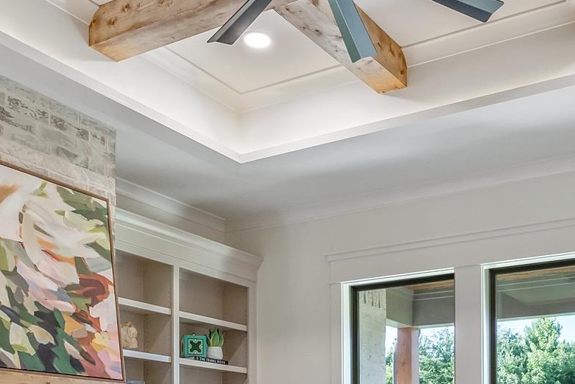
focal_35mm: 48
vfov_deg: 25.2
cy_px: 465
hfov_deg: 40.5
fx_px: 767
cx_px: 389
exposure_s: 1/25
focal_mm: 15
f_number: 8
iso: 800
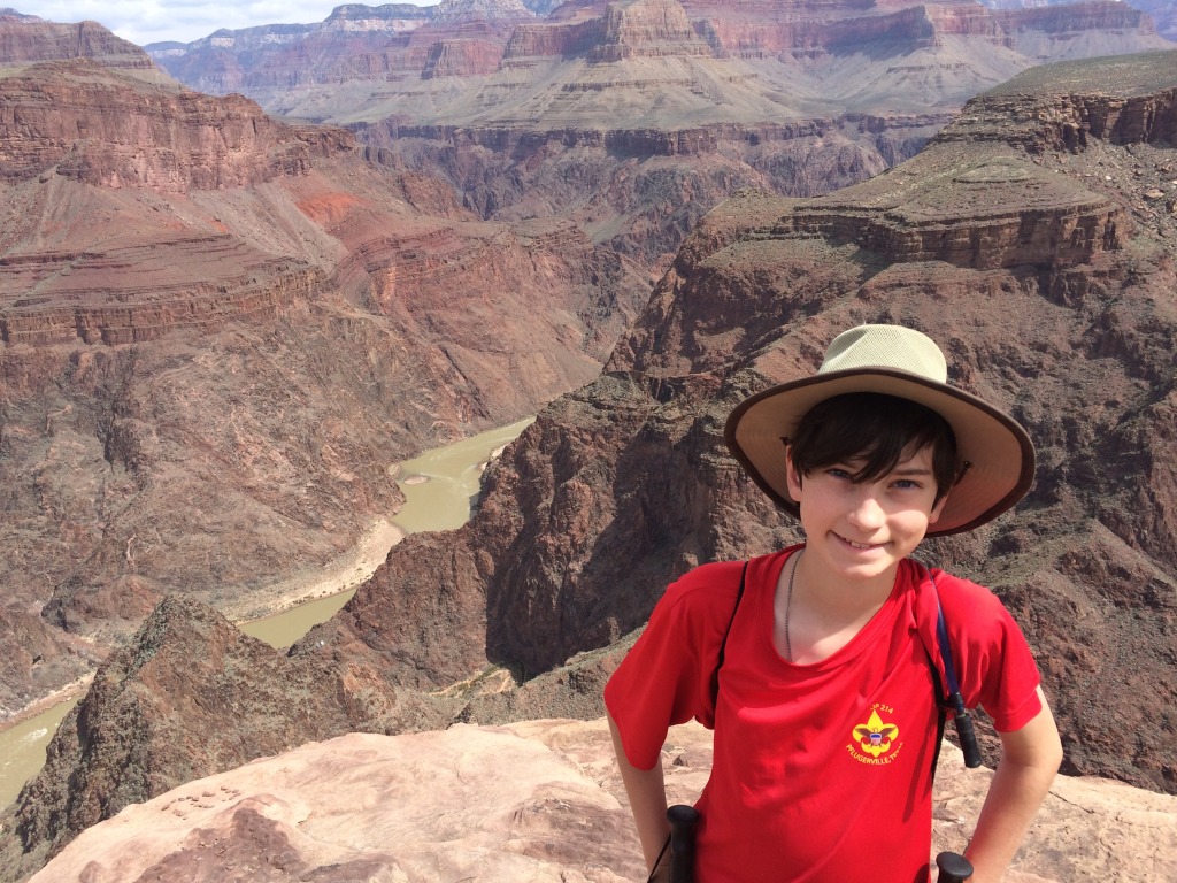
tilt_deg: -19.5
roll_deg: +2.5
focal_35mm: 29
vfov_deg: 48.2
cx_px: 588
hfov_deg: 61.7
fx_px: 986
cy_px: 442
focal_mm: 4.15
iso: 32
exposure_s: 1/1466
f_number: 2.2
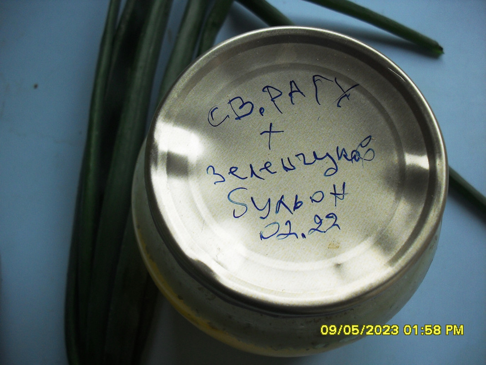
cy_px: 182
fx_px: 533
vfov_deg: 37.7
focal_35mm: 38
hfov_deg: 49.0
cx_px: 243
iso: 80
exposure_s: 1/90
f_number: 8.3
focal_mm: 6.3
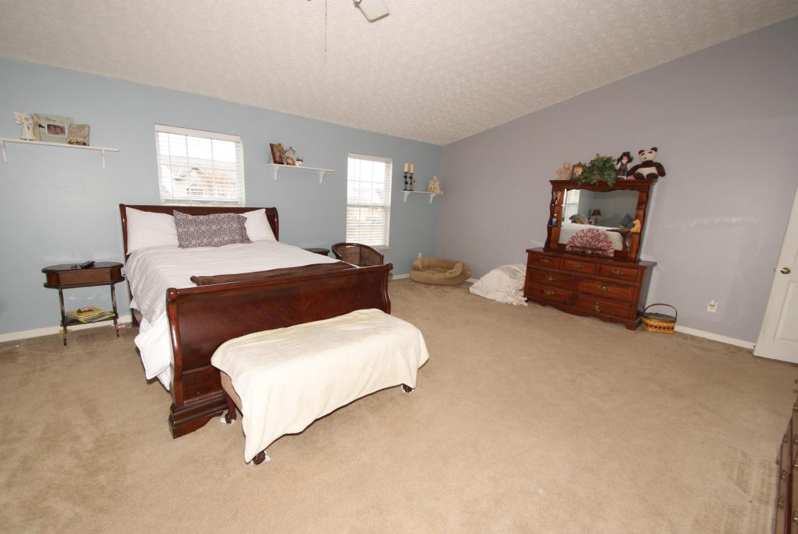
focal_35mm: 15
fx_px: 333
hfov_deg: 100.3
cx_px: 399
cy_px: 267
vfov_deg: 77.5
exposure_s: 1/60
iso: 400
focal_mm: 10
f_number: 5.6
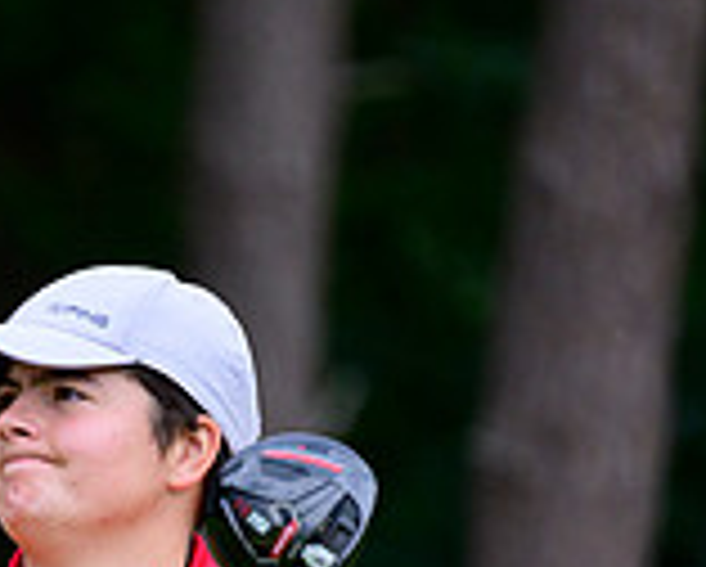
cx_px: -346
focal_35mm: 1383
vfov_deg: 1.1
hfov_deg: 1.4
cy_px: 848
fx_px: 28934
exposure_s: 1/1250
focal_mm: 400
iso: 1250
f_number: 5.6
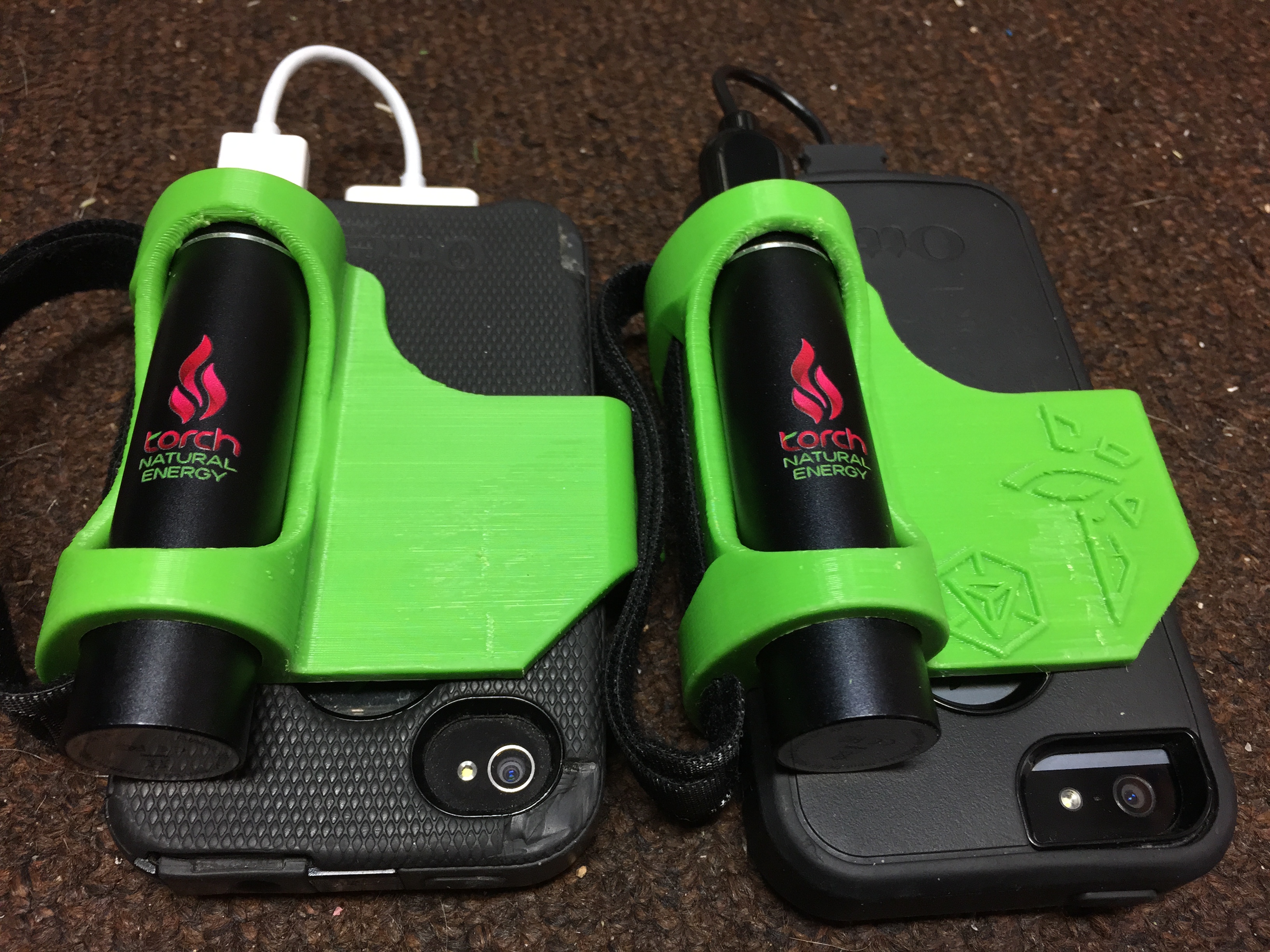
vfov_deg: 48.2
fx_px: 1064
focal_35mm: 29
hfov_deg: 61.7
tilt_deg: -57.2
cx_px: 635
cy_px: 476
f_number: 2.2
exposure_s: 1/30
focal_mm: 4.15
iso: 100
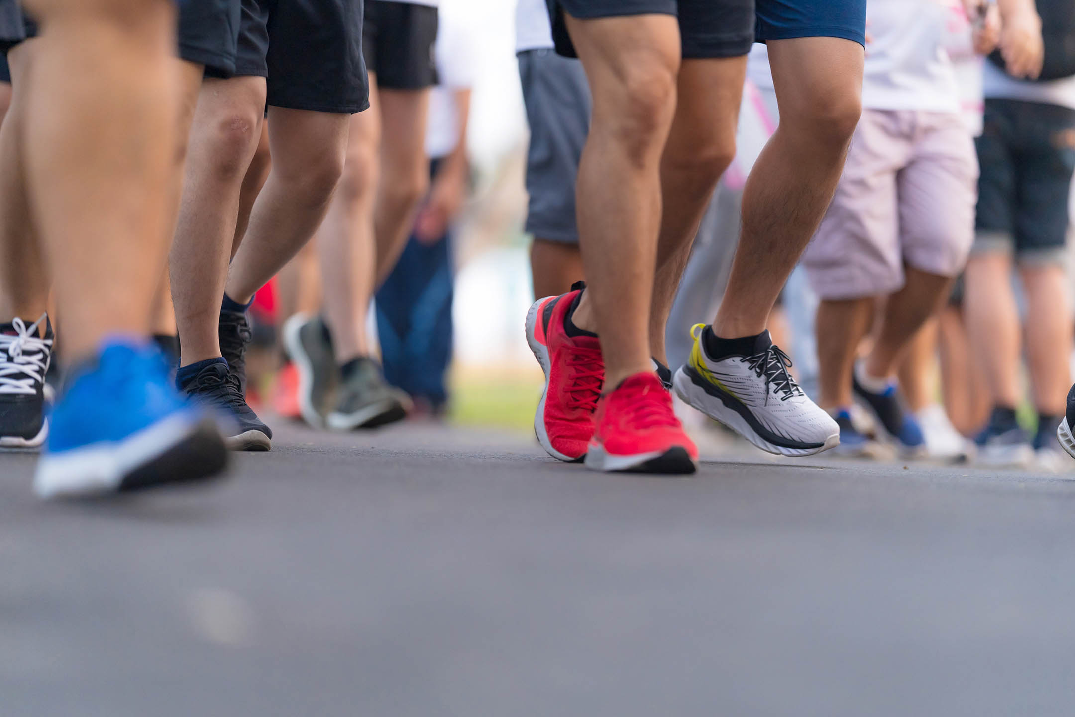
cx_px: 538
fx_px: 4031
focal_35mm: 135
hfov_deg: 15.2
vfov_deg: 10.2
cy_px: 358
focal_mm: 135
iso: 400
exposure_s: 1/1000
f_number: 1.8
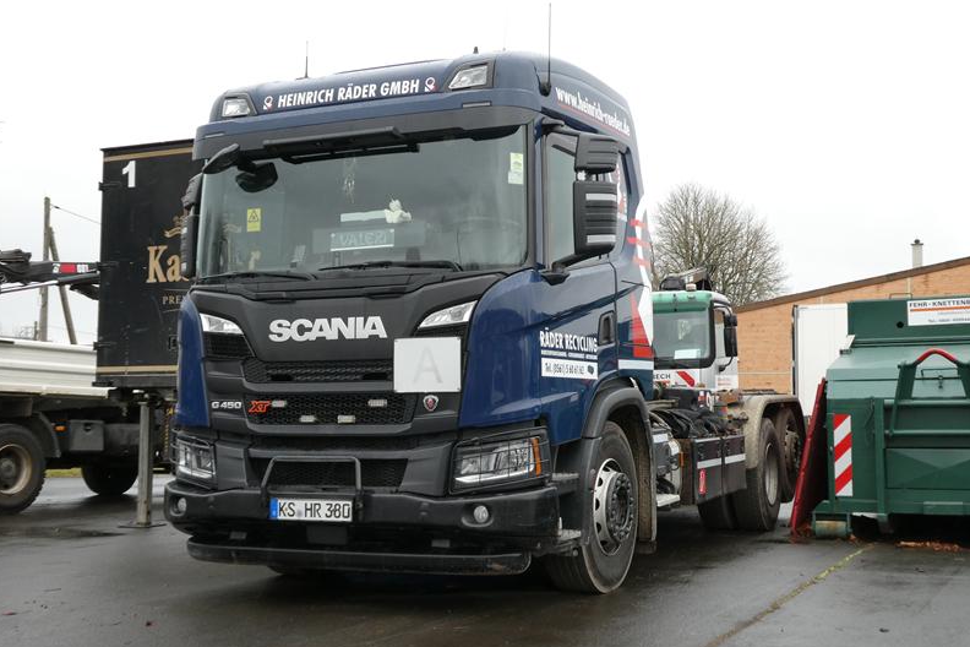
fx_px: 1132
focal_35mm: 42
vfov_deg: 31.9
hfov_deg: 46.4
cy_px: 336
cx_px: 483
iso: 125
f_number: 3.8
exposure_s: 1/80
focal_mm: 7.2
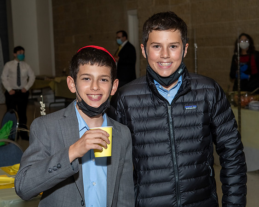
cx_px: 113
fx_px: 519
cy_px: 104
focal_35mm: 68
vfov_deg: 22.6
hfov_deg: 28.0
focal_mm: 40
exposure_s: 1/250
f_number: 5.6
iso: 500
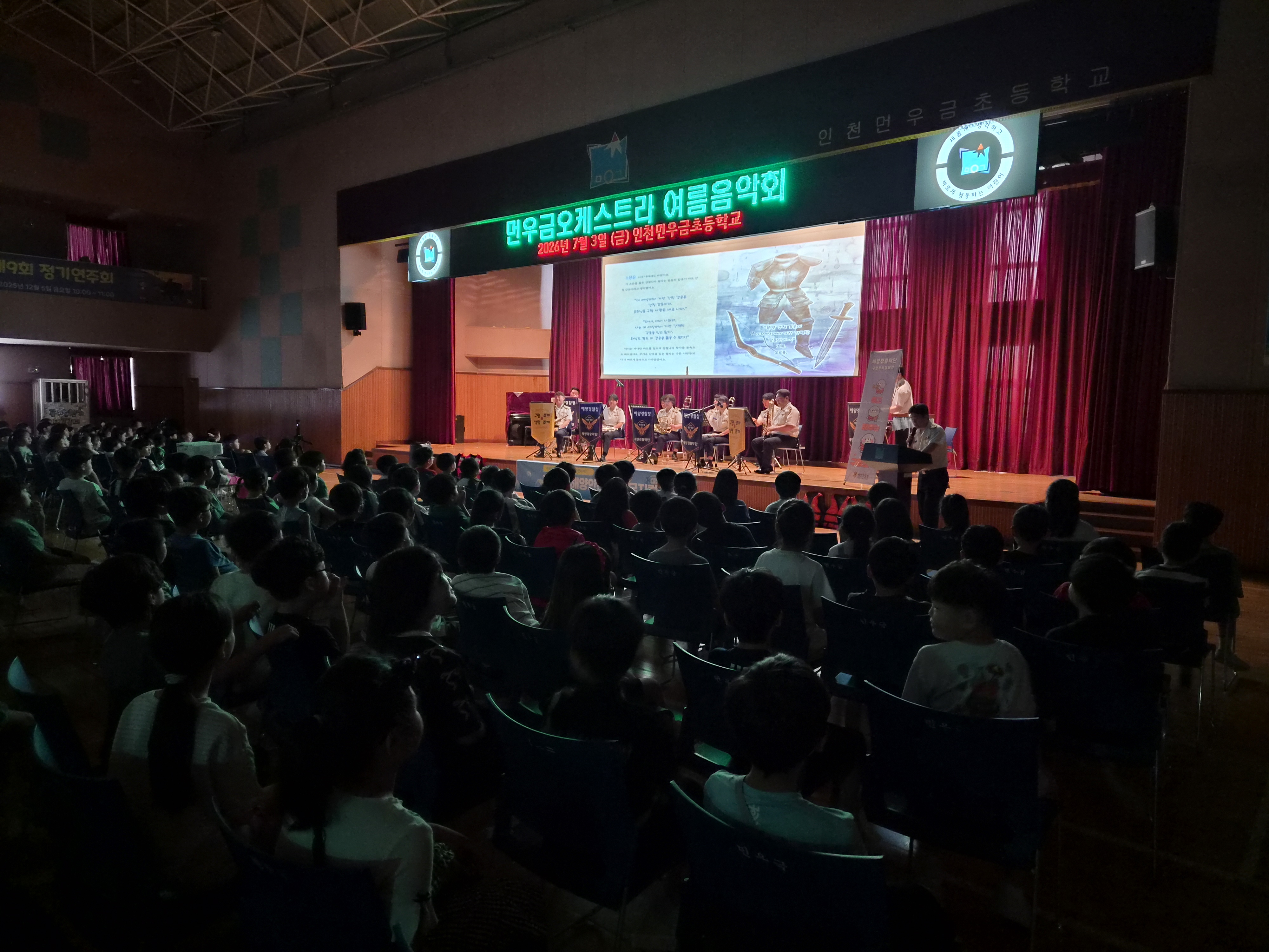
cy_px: 476
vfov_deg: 58.9
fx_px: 843
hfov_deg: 73.9
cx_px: 634
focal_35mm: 23
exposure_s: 1/60
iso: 1600
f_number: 1.8
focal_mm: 5.4
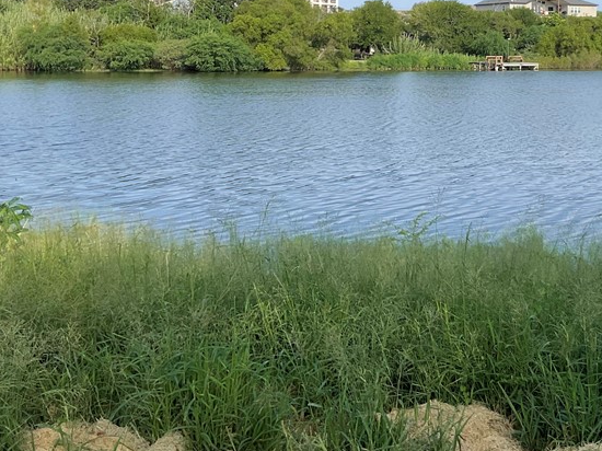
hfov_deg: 34.8
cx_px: 453
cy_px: 89
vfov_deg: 26.5
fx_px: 939
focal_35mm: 54
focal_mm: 3
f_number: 1.8
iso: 16
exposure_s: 1/1730
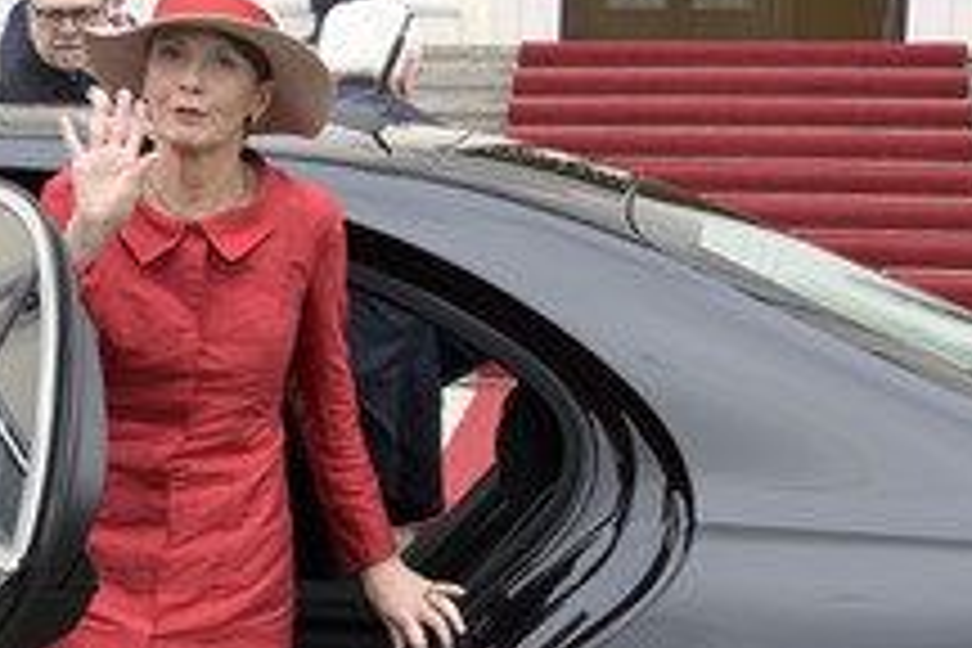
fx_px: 3267
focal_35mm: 121
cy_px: 315
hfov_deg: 16.7
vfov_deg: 11.3
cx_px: 137
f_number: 11
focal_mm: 58
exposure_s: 1/250
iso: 1250
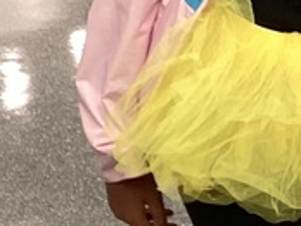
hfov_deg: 10.5
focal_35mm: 182
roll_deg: -2.8
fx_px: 1585
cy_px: 105
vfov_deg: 8.2
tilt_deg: -19.9
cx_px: 458
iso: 160
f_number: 2.4
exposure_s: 1/60
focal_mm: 3.3
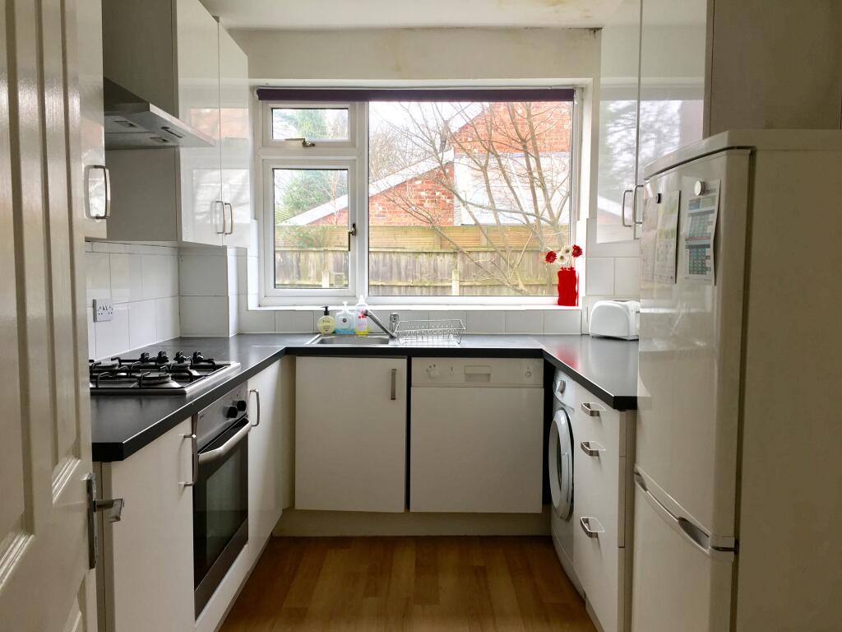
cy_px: 316
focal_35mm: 29
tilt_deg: -6.3
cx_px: 421
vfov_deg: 48.2
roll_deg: -1.0
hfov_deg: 61.7
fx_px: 705
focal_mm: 4.15
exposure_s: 1/50
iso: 32
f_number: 2.2
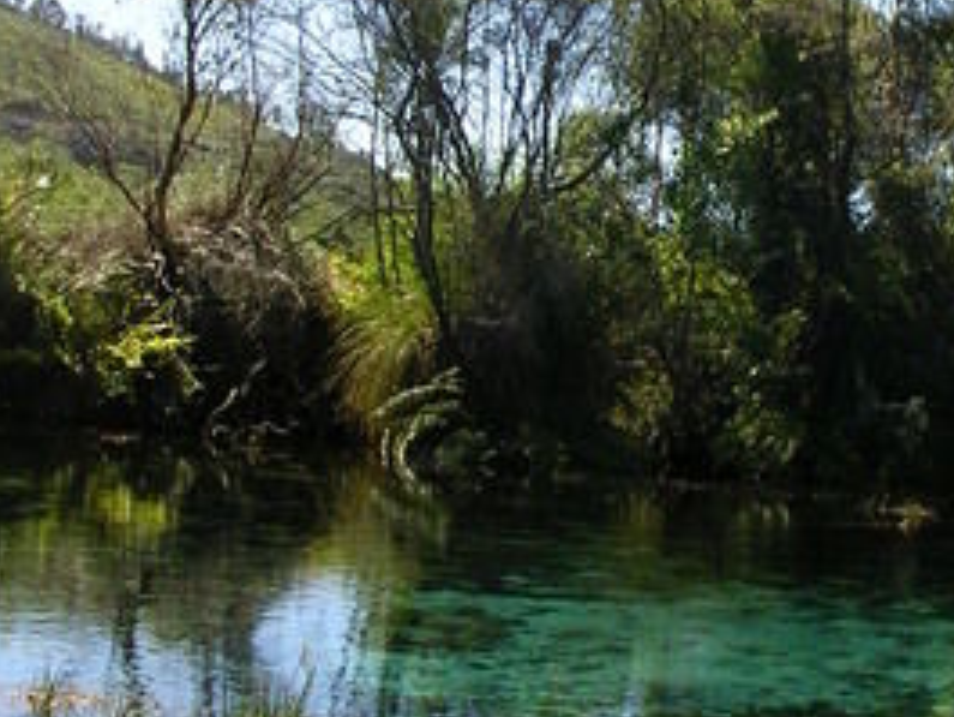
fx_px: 2371
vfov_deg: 17.1
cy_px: 220
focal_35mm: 86
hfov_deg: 22.5
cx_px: 734
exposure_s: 1/178
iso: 50
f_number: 5.6
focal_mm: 5.8
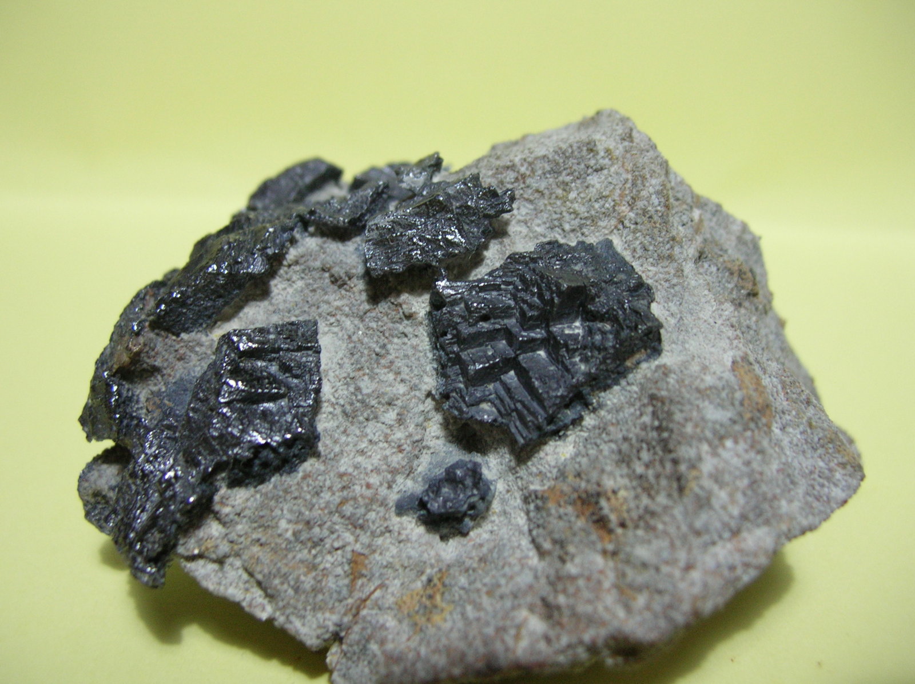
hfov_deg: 51.4
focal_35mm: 36
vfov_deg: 39.6
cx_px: 458
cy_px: 342
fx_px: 951
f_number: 2.7
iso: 96
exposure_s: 1/4.1
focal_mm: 6
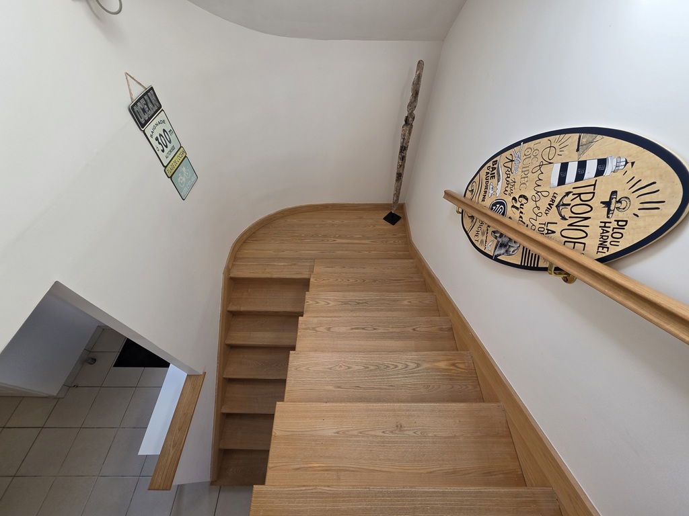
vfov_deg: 89.9
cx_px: 344
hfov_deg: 106.2
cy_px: 258
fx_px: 259
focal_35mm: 13
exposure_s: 1/100
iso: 80
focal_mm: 2.2
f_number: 1.9
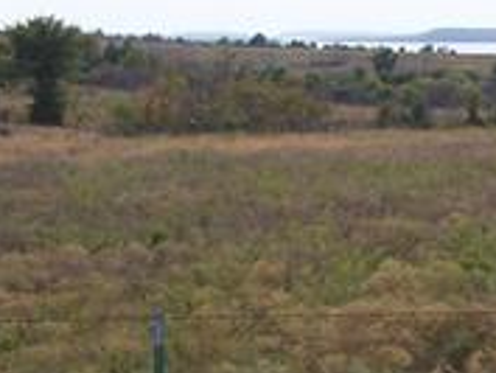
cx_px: 527
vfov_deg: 12.5
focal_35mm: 119
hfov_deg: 16.1
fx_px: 1706
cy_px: 171
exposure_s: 1/750
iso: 80
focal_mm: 5.5
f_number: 3.4
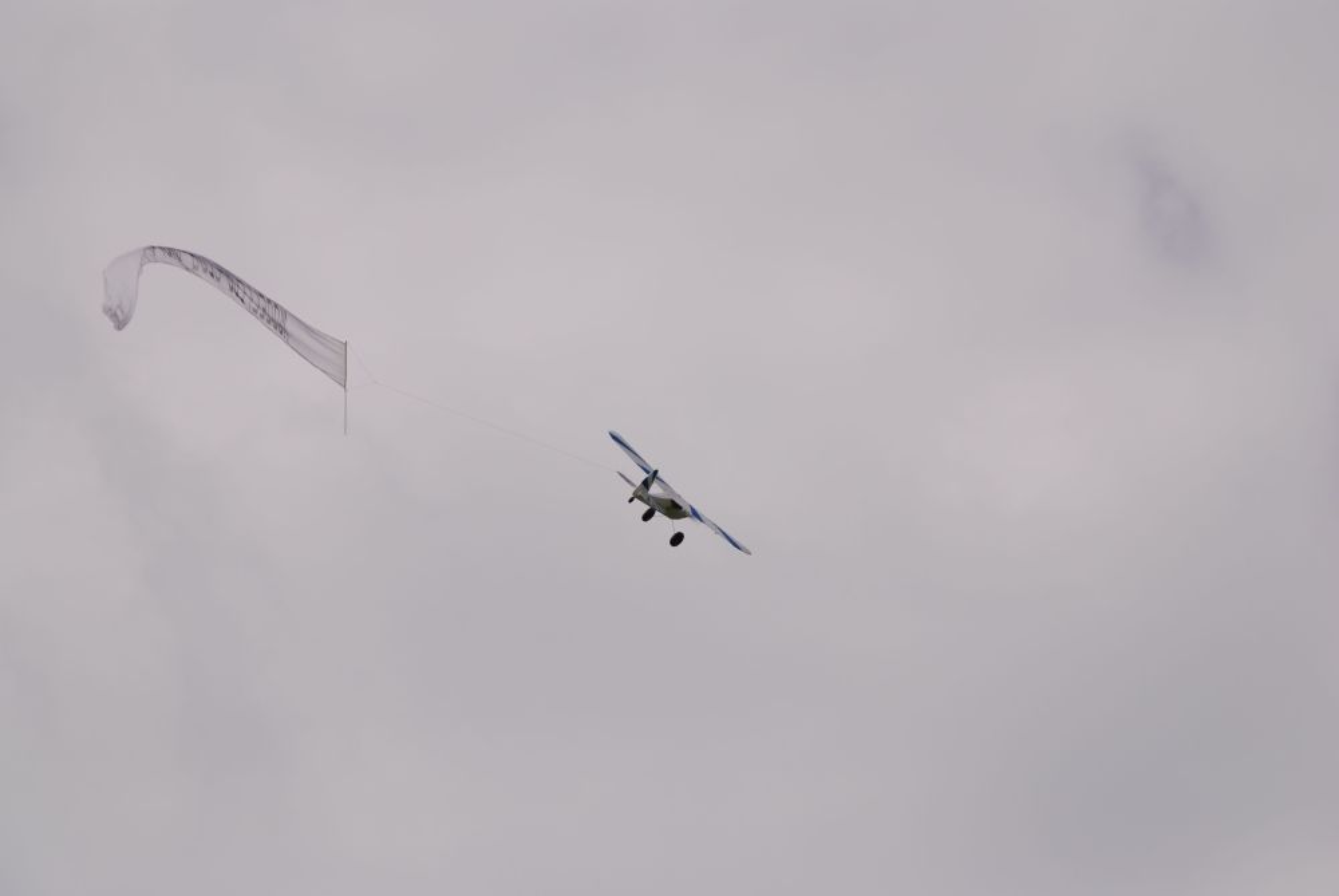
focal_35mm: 300
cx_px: 670
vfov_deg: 4.6
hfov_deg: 6.9
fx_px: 11169
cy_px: 448
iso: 100
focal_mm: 200
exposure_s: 1/1250
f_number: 5.6
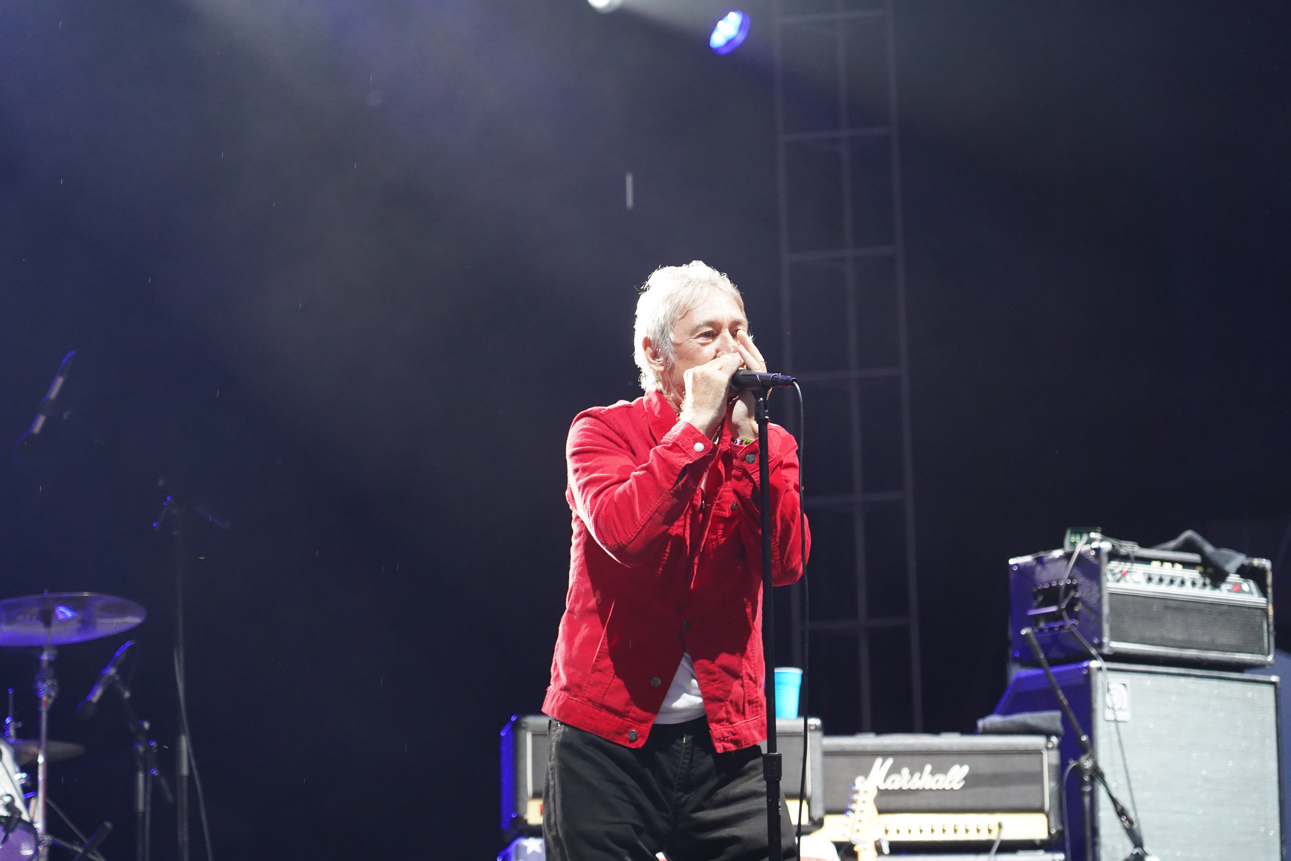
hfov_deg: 19.5
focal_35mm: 105
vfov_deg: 13.0
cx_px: 646
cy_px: 430
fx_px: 3765
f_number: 4
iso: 5000
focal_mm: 105
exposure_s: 1/160
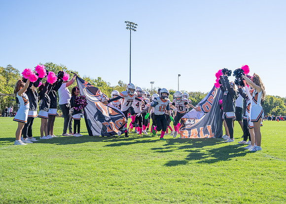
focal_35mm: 41
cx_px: 161
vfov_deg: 34.2
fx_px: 332
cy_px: 105
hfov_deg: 46.5
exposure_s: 1/2500
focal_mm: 31.4
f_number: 4
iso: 250
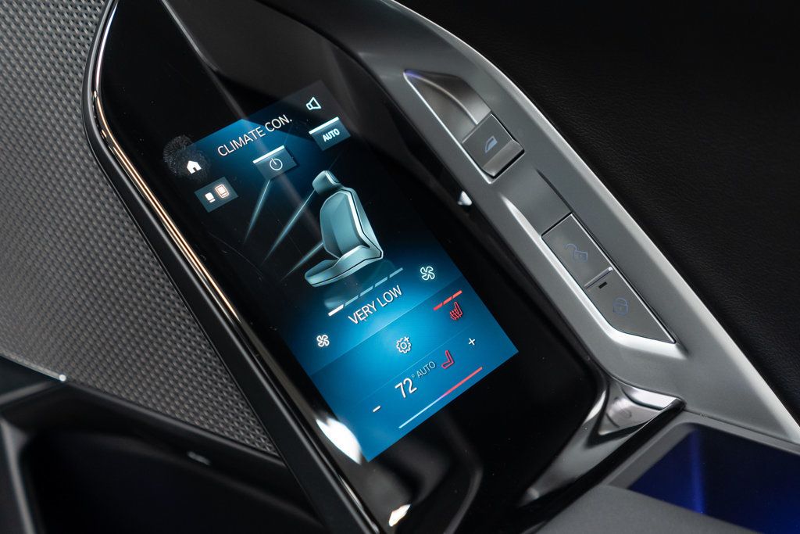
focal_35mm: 42
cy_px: 267
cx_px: 400
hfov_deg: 46.4
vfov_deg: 31.9
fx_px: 933
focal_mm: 28
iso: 1000
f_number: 3.2
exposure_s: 1/50
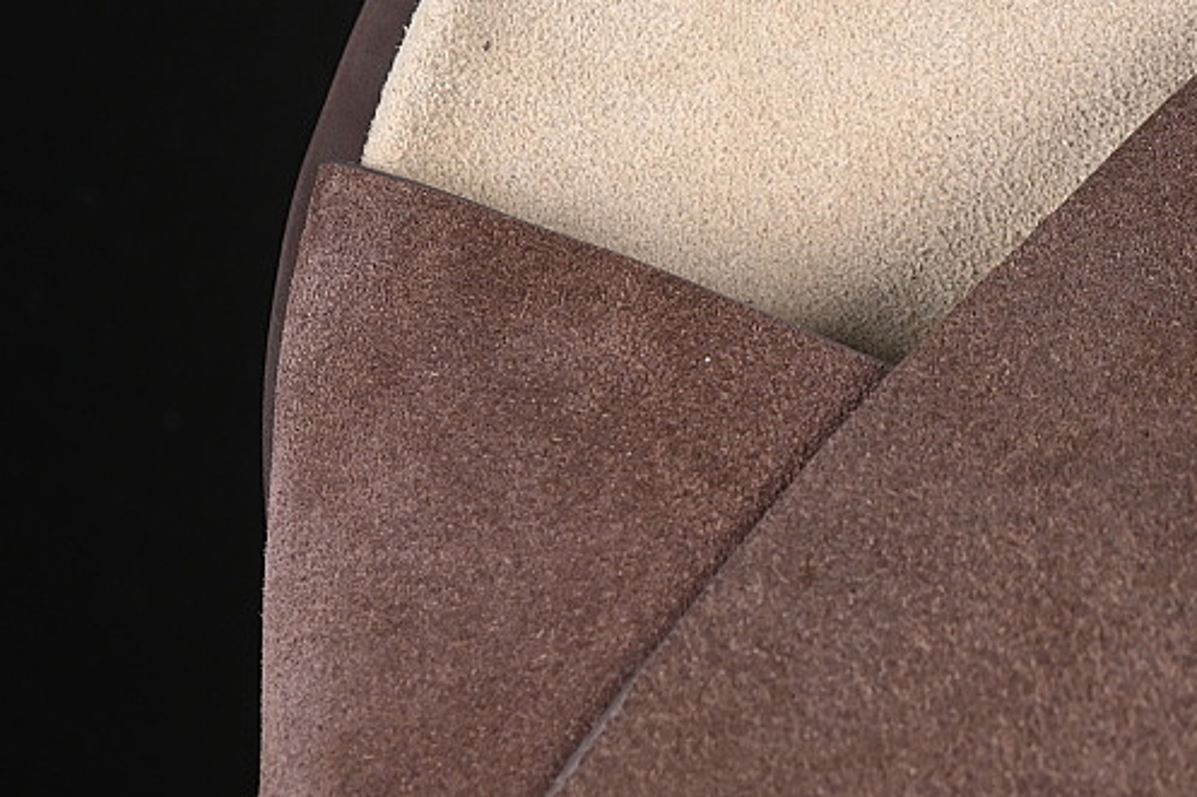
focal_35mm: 163
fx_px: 5418
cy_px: 267
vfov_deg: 8.4
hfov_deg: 12.6
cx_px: 944
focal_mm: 50
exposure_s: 1/60
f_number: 6.3
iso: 160
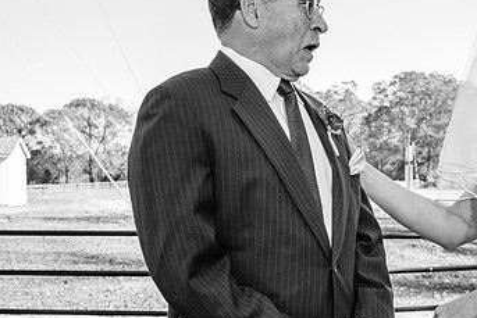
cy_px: 197
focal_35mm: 75
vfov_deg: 18.2
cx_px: 401
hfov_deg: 26.3
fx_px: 994
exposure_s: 1/200
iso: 400
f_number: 5.6
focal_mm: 35
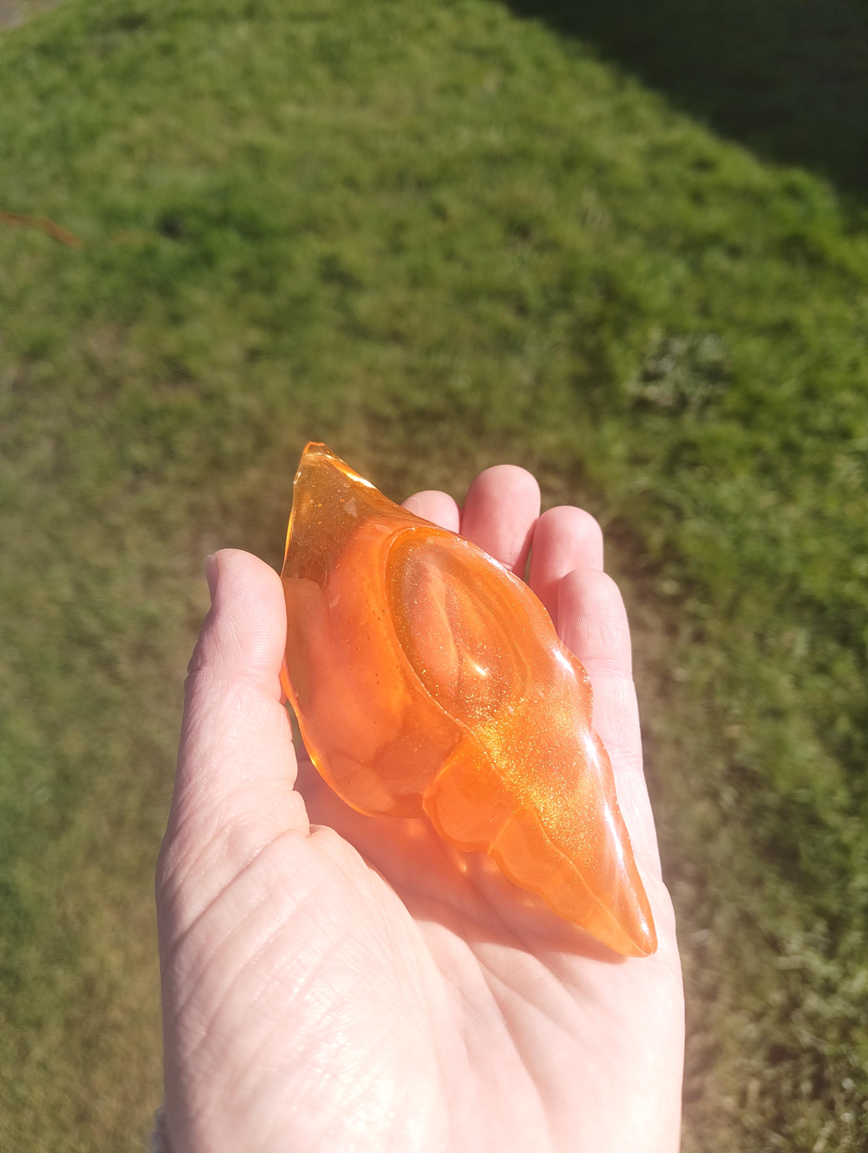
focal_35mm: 24
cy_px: 576
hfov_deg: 56.9
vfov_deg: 71.5
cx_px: 434
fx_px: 800
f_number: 1.88
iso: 50
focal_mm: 5.56
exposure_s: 1/886
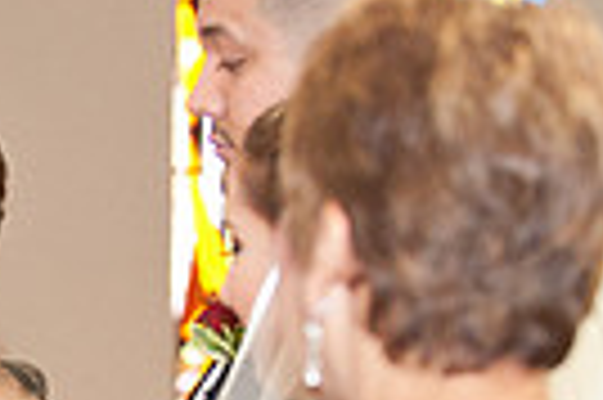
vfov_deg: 4.5
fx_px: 5086
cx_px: -243
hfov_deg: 6.7
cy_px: 625
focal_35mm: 304
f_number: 3.2
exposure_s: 1/200
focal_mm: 70
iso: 1600
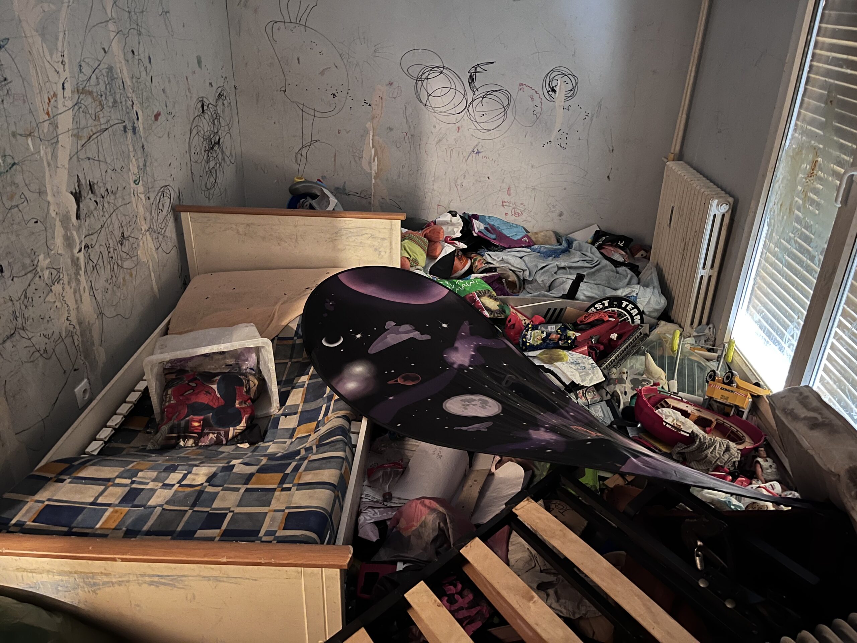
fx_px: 644
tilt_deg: -27.0
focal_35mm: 26
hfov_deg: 67.3
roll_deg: -1.1
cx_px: 428
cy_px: 322
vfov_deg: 53.1
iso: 800
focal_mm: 5.1
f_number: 1.6
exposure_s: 1/9
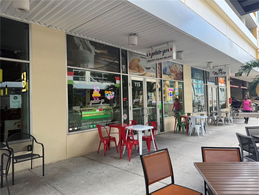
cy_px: 98
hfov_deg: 71.6
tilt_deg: +1.5
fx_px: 180
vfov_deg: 56.8
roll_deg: +0.8
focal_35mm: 24
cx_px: 130
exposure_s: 1/121
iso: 80
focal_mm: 6.76
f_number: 1.78
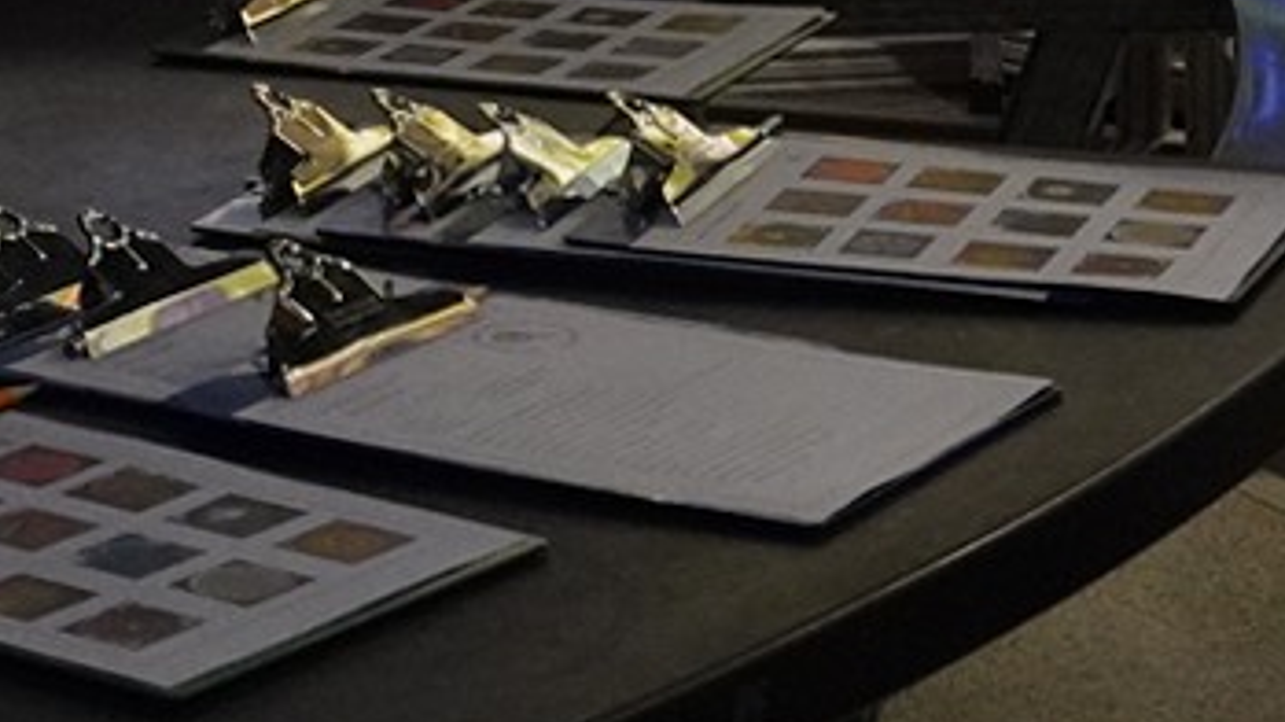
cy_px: -1249
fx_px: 5722
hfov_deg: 12.8
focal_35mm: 168
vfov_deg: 6.7
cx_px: 379
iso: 6400
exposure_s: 1/100
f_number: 10
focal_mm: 28
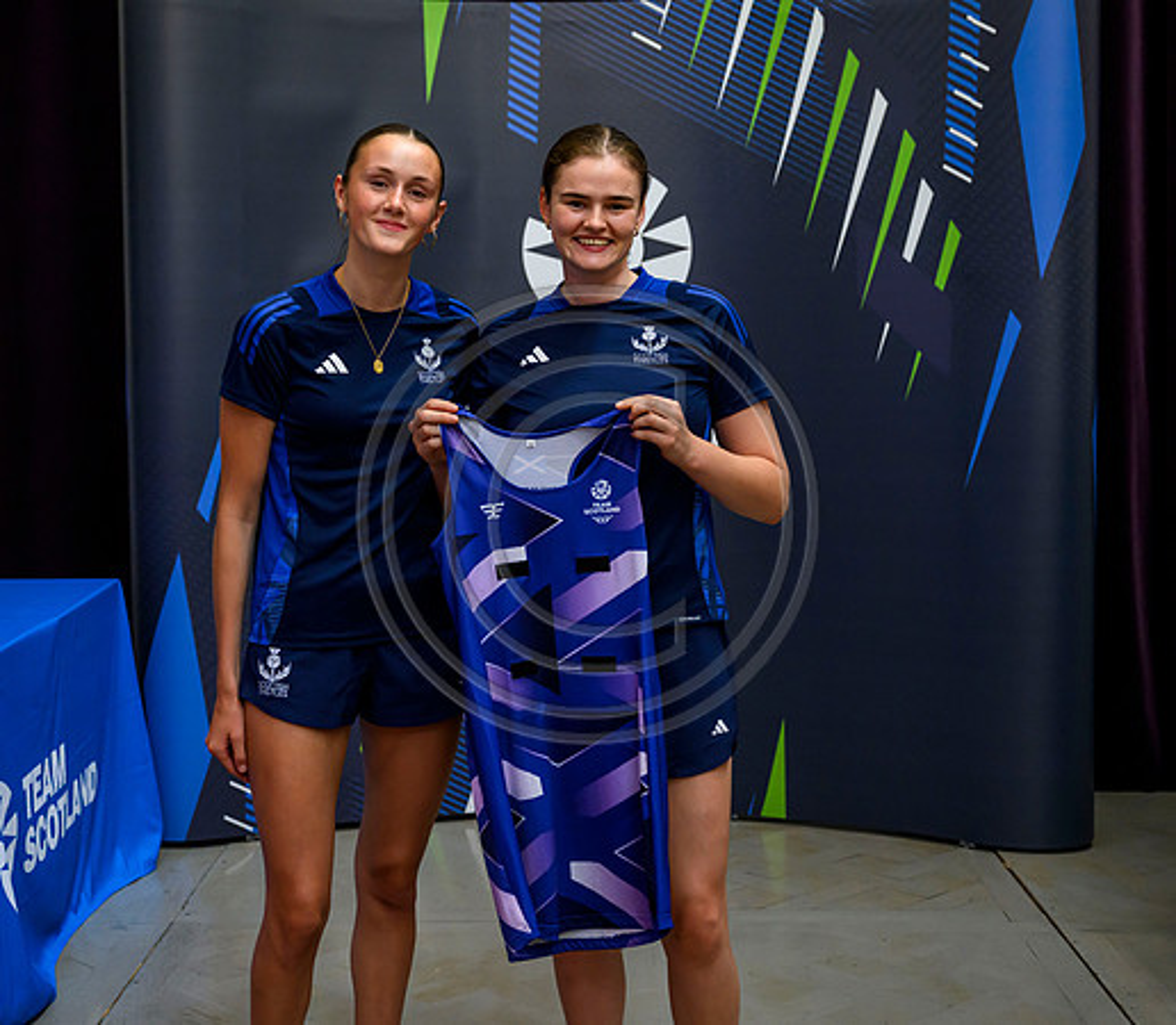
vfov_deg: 29.3
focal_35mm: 54
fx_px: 1963
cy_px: 488
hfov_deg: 33.3
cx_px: 555
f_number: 3.5
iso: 4000
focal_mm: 42
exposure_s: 1/320
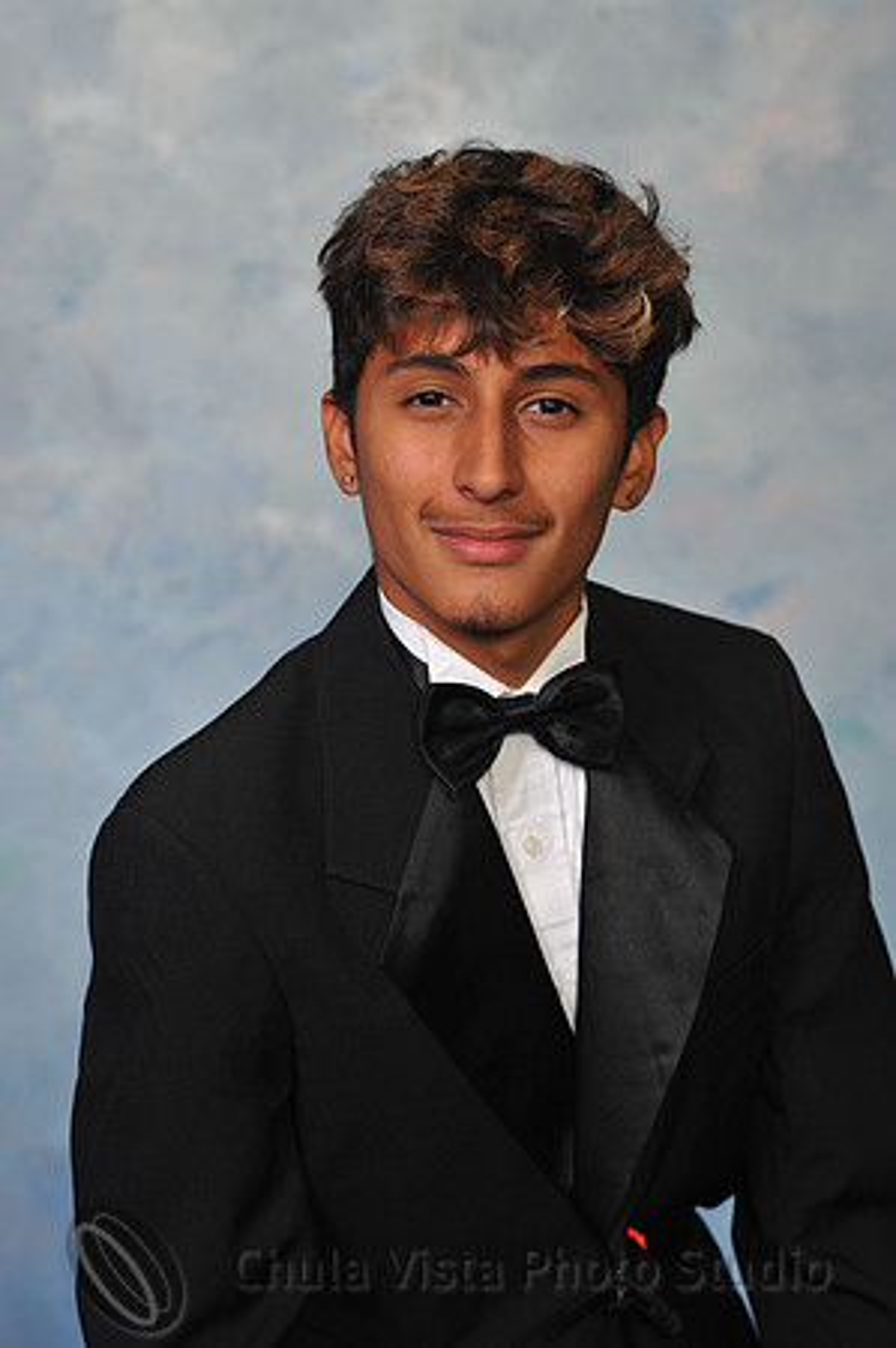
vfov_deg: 15.2
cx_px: 448
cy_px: 674
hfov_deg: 10.1
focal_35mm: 135
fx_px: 5051
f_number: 7.1
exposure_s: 1/125
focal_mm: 135
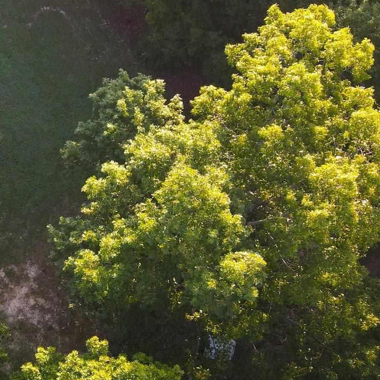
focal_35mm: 62
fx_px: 770
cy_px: 117
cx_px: -66
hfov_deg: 25.2
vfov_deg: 27.5
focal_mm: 4.5
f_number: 2.8
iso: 380
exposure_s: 1/12.5
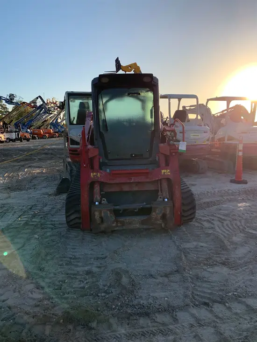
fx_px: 257
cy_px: 171
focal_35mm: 26
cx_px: 128
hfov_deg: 53.1
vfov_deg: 67.3
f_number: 1.8
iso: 25
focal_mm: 4.25
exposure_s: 1/1220
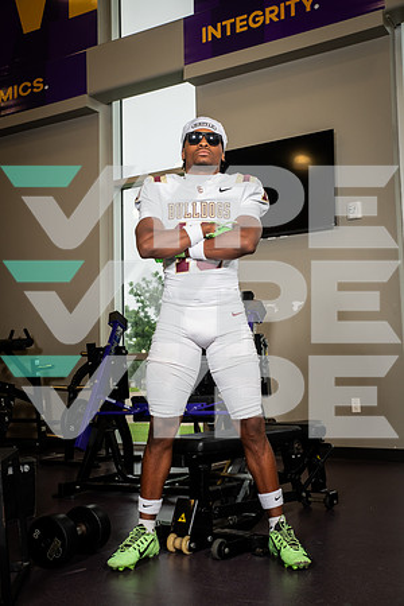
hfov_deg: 31.9
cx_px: 202
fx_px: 707
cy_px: 303
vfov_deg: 46.4
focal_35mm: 42
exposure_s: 1/250
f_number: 5.6
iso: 500
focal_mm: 42
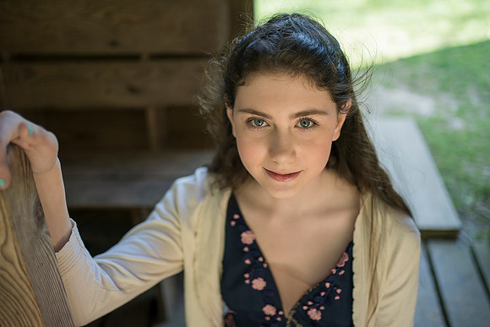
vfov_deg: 37.9
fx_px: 476
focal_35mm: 35
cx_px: 245
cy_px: 164
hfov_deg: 54.4
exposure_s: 1/320
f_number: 1.8
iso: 100
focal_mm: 35
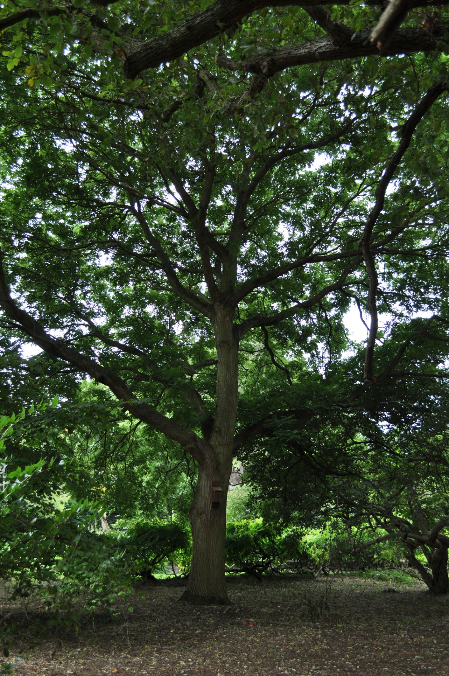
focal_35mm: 36
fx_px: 675
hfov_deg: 36.8
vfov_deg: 53.2
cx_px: 224
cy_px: 338
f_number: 5.6
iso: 200
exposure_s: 1/125
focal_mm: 24
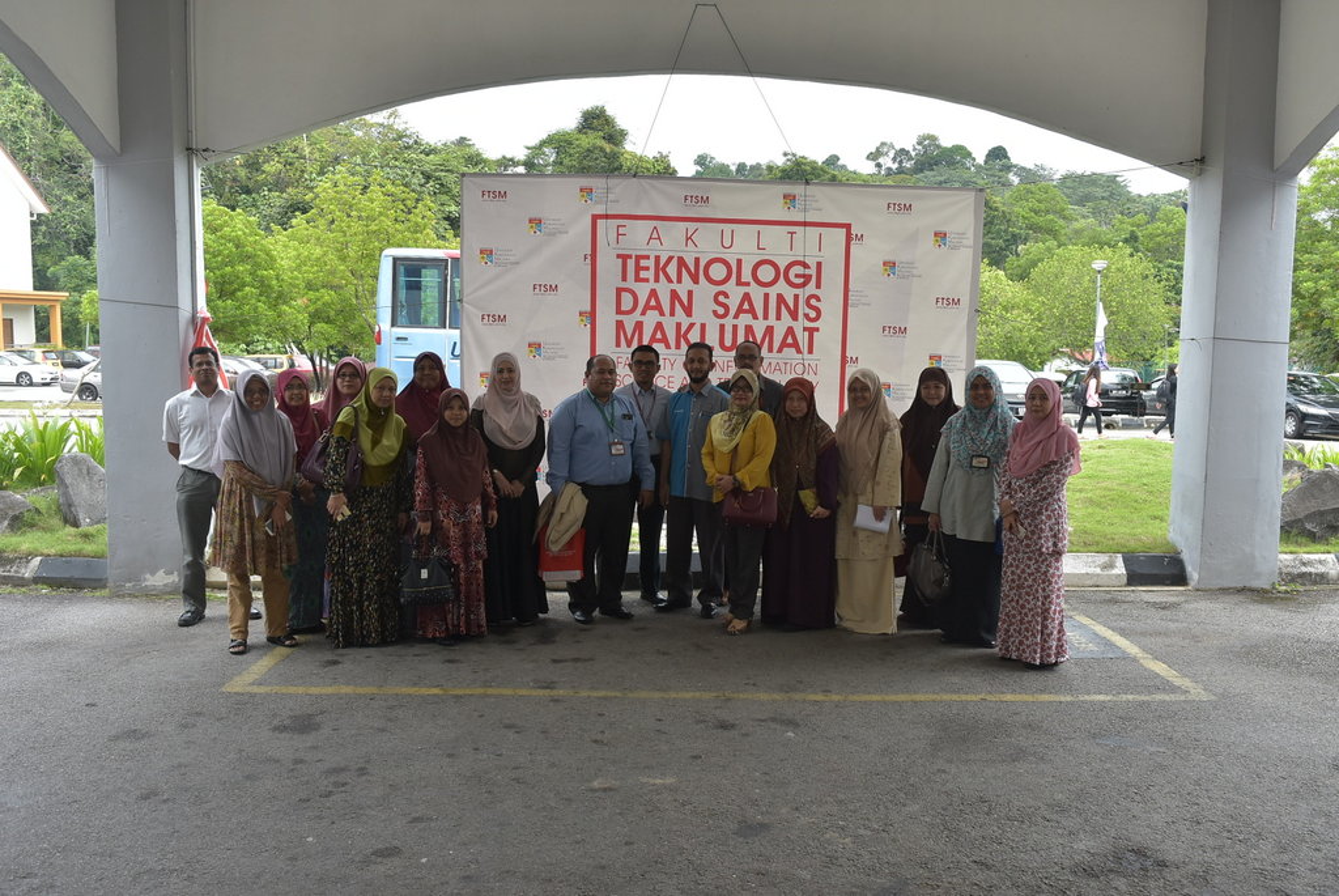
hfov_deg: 57.2
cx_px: 670
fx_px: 1229
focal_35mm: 33
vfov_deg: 40.1
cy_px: 448
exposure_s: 1/320
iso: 400
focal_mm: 22
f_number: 6.3
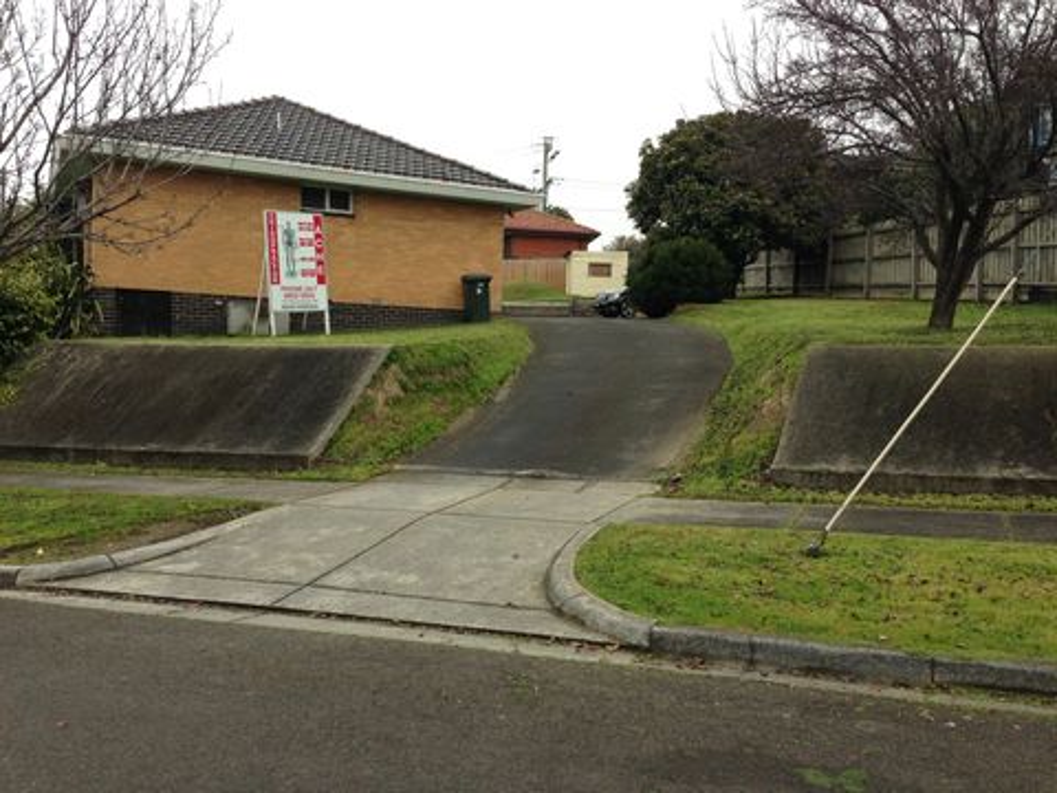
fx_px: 1008
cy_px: 396
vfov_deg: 42.9
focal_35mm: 33
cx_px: 528
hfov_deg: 55.4
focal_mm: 4.12
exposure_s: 1/423
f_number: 2.4
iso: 50
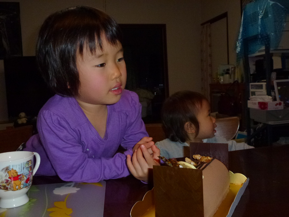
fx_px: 276
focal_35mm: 33
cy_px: 108
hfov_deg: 55.4
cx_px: 144
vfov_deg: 42.9
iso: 400
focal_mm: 5.9
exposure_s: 1/250
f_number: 3.6
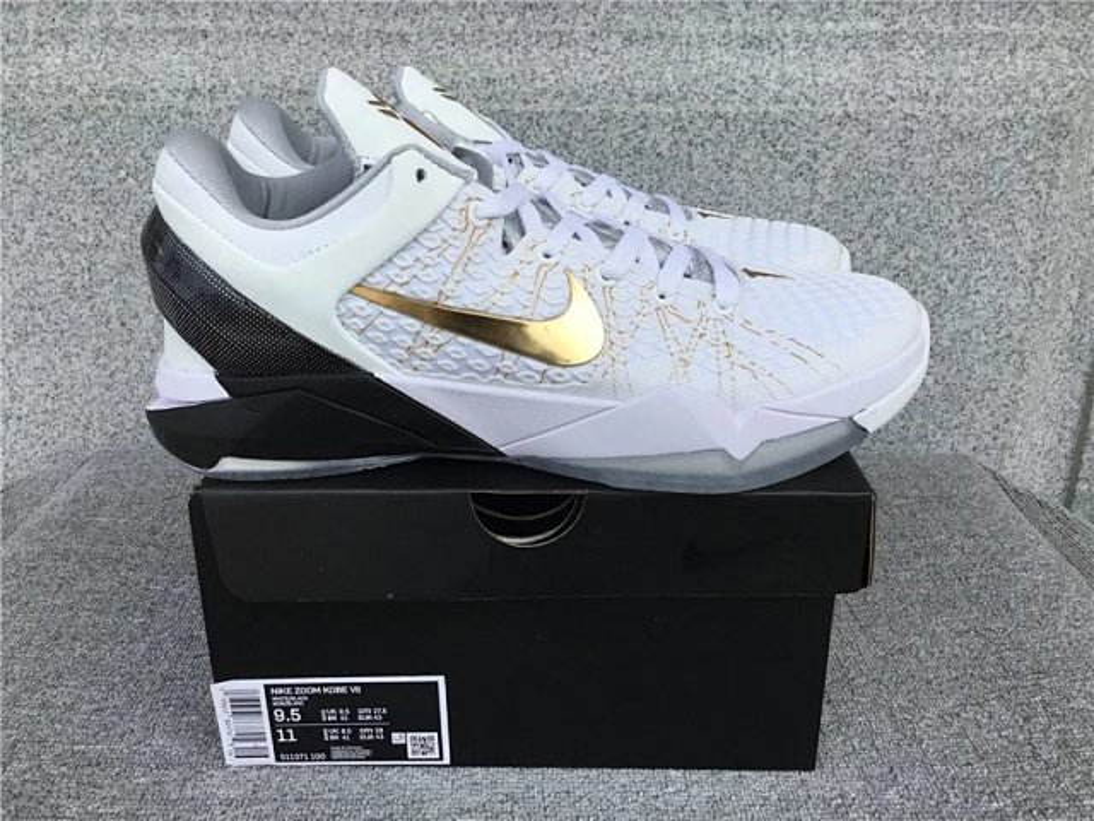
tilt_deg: -20.9
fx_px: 980
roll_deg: +0.4
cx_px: 547
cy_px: 410
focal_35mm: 31
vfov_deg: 45.4
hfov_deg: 58.4
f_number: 2.4
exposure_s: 1/646
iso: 25
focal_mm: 3.3
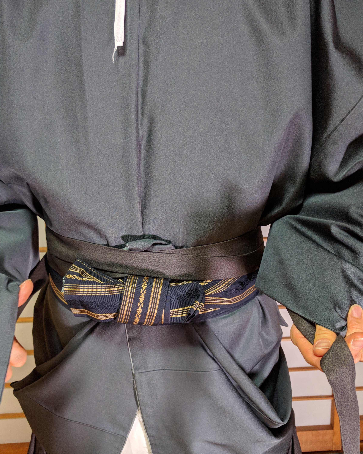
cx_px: 166
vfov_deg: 52.8
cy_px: 224
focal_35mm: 34
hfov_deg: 43.3
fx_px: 457
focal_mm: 4.67
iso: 450
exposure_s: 1/62.1
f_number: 2
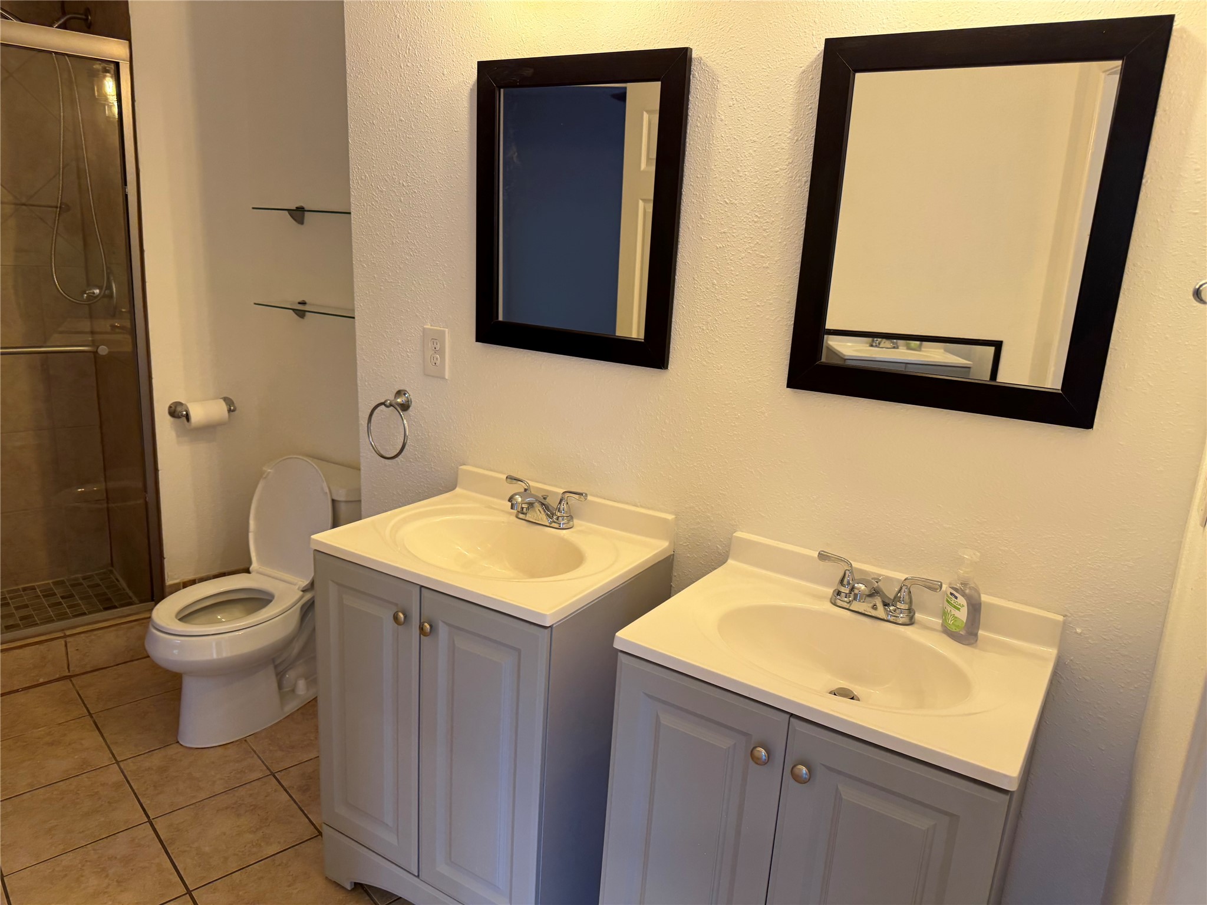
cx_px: 604
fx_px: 837
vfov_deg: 56.8
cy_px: 452
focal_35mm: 24
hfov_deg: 71.6
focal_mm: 6.76
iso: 125
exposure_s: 1/120
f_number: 1.78
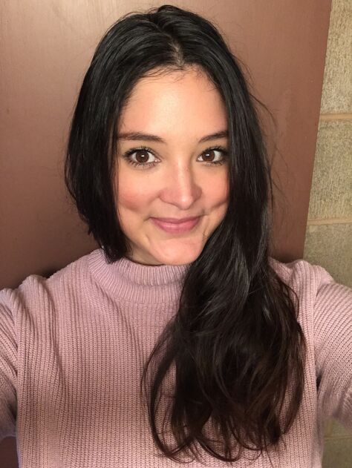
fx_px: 433
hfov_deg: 44.2
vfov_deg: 56.8
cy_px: 234
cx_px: 176
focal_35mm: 32
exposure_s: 1/30
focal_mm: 2.87
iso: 125
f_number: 2.2
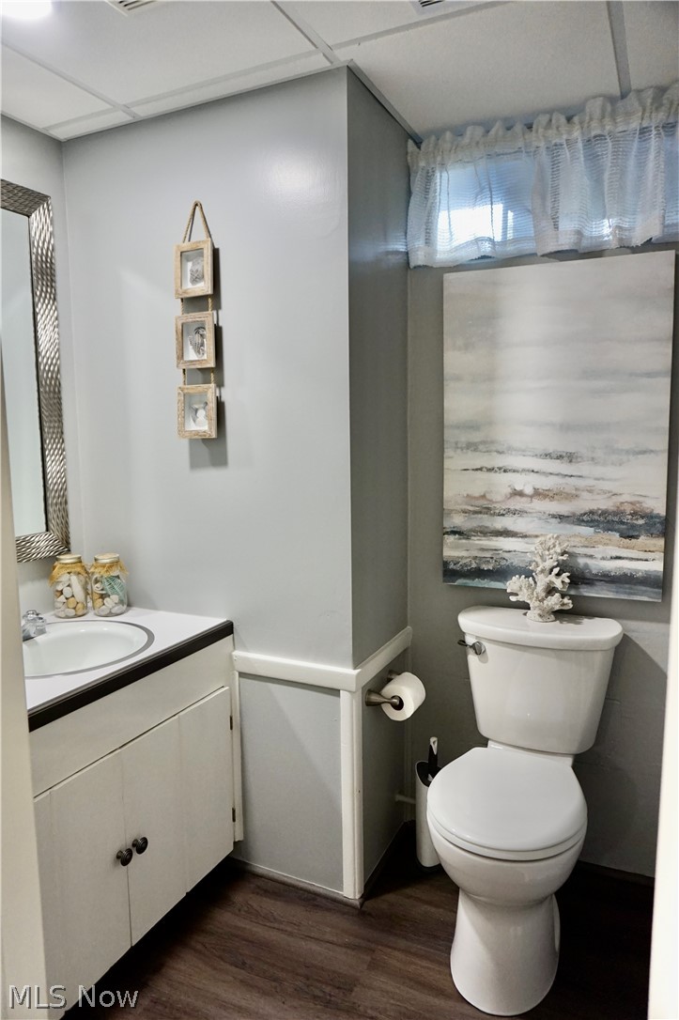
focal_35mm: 24
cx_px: 340
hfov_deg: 53.1
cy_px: 510
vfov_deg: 73.8
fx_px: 680
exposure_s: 1/60
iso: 640
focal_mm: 16
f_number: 4
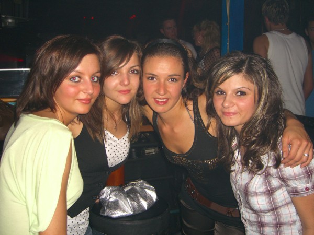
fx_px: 345
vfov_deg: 37.7
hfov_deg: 49.0
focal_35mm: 38
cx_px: 157
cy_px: 118
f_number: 2.8
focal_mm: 7.9
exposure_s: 1/60
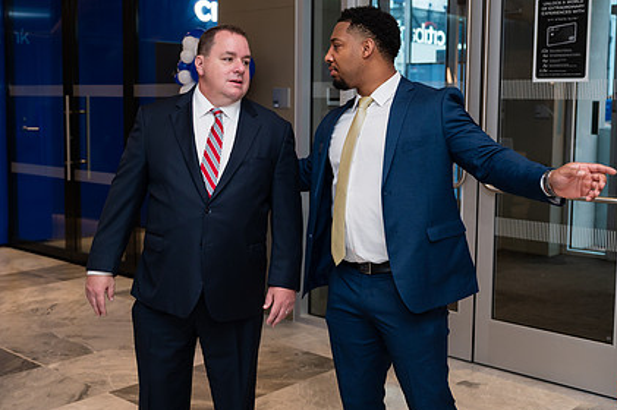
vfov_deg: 28.6
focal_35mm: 47
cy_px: 174
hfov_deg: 41.9
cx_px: 296
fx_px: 805
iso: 400
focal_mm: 33.5
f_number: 3.2
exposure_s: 1/200
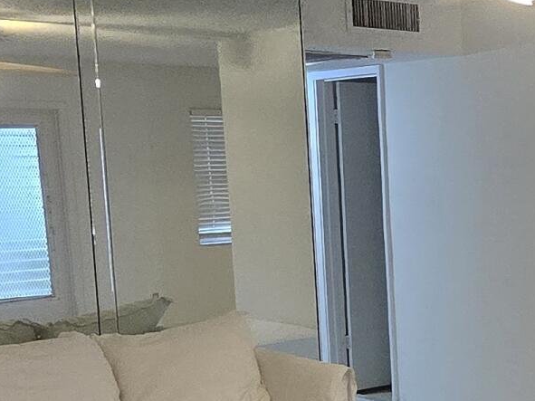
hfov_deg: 25.3
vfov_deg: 22.1
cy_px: 291
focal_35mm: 66
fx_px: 1020
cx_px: 696
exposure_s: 1/100
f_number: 2.2
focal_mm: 2.2
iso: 500
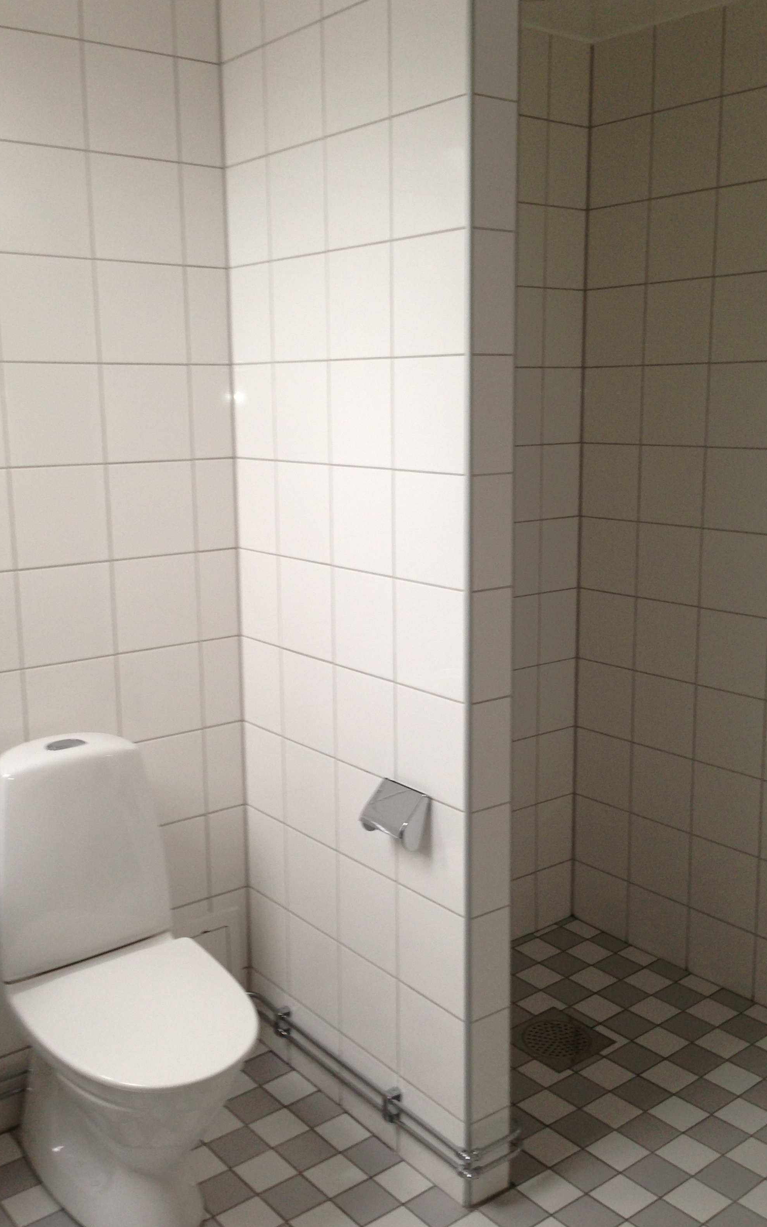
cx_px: 390
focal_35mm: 36
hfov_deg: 35.3
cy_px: 599
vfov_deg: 54.0
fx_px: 1204
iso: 64
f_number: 2.4
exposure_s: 1/40
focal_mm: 4.13
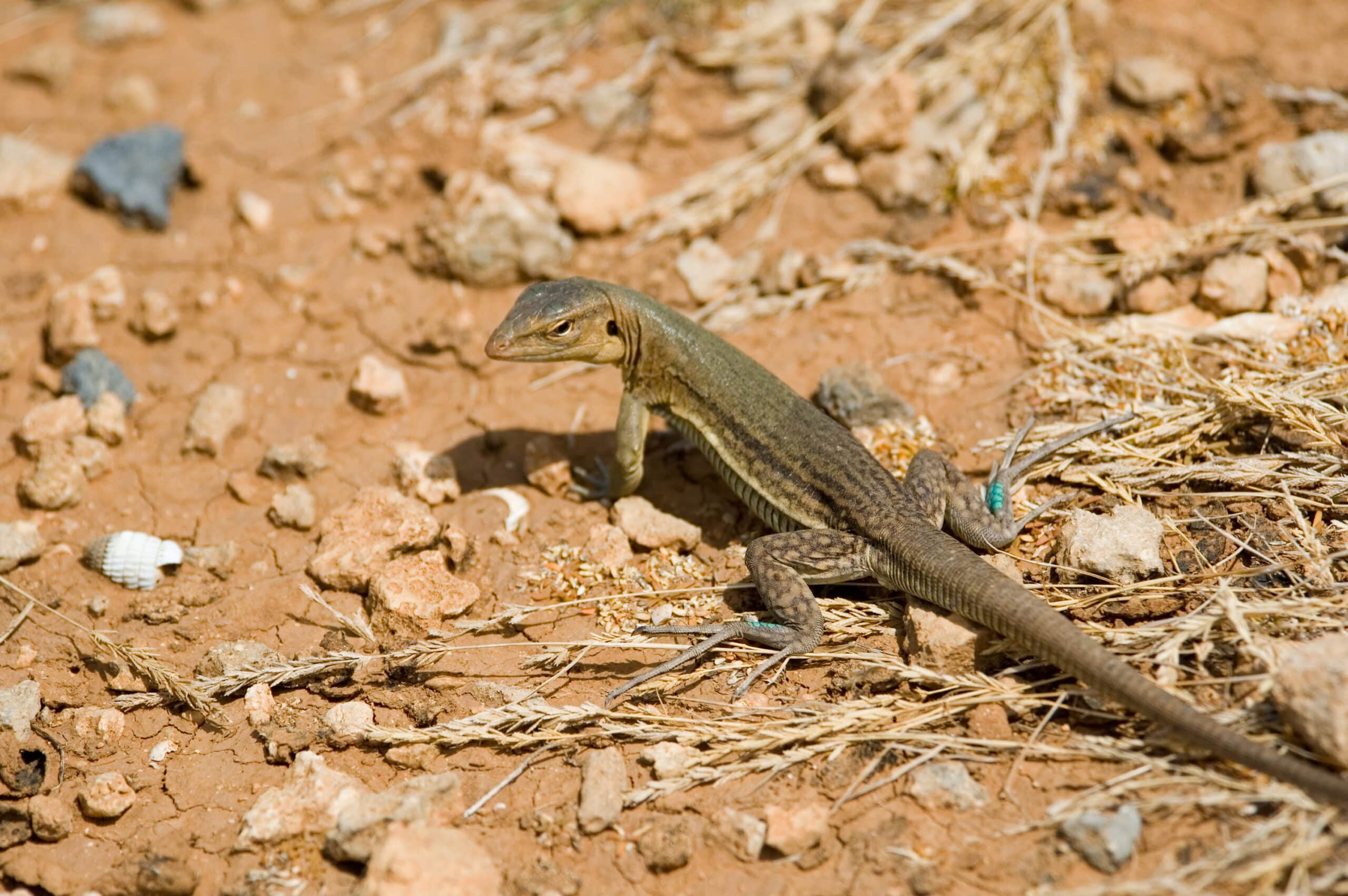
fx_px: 12345
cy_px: 448
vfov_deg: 4.2
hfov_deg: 6.2
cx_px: 674
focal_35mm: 330
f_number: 5.3
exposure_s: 1/1600
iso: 200
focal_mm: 220
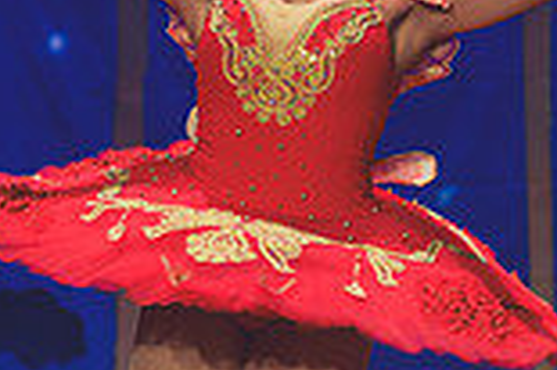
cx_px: 23
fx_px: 4498
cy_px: 351
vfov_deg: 4.7
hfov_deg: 7.1
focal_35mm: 291
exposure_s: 1/320
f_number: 2.8
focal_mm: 70
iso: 320
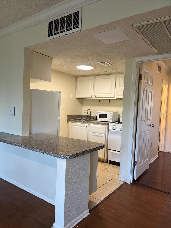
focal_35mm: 26
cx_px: 86
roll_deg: -1.5
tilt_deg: -1.5
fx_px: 171
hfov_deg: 53.1
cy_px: 114
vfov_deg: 67.3
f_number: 1.6
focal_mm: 5.1
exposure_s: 1/120
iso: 125
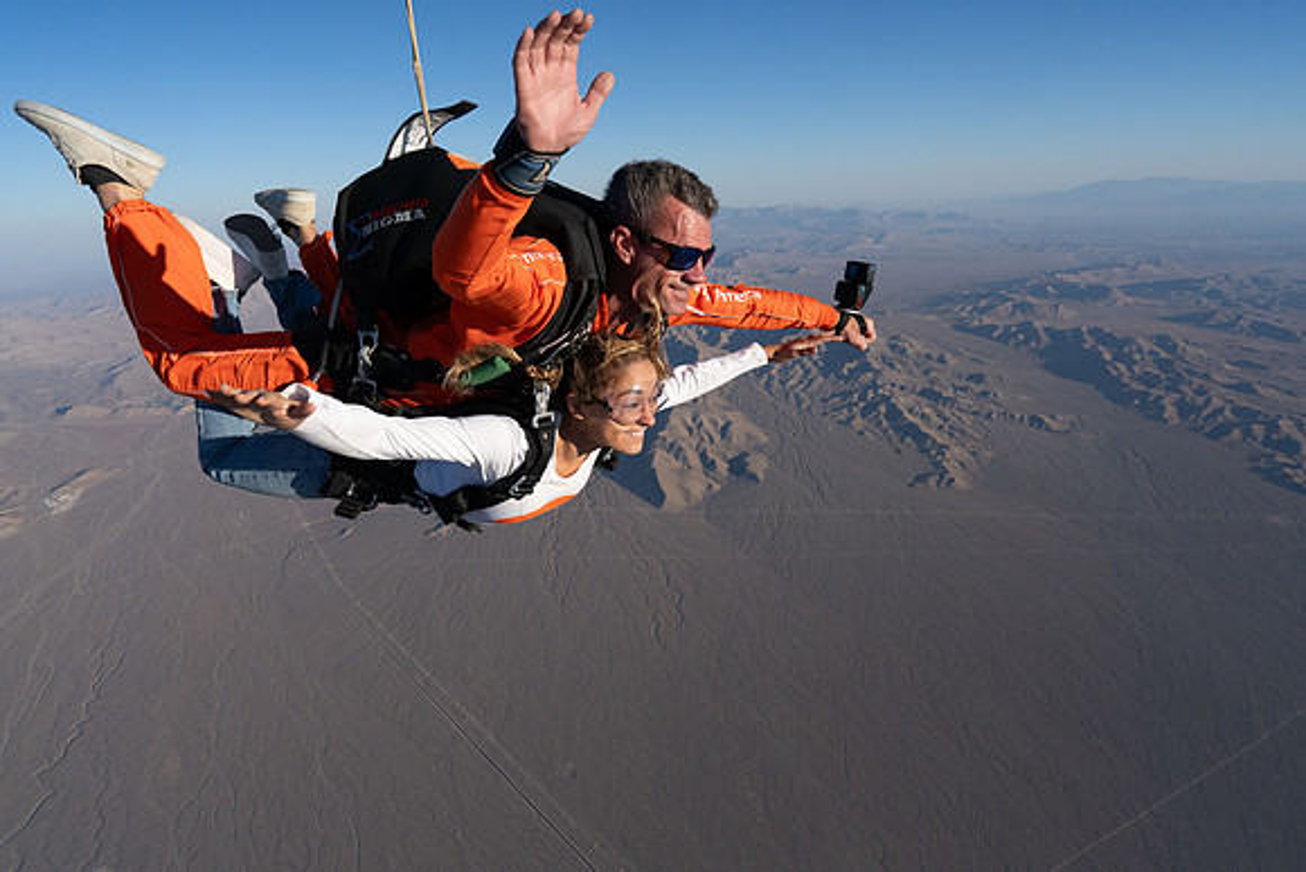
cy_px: 436
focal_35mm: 24
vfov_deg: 53.2
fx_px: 871
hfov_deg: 73.7
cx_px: 653
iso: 800
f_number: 9
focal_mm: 24
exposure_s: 1/2000
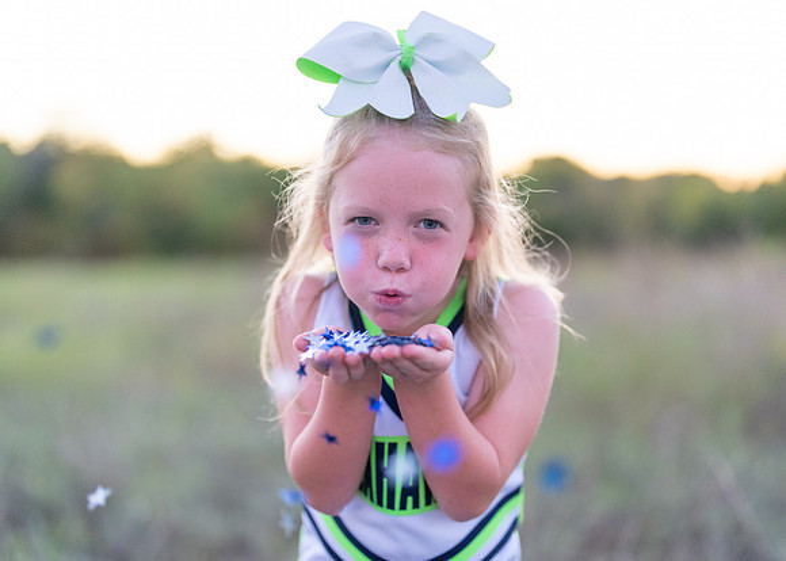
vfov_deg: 24.2
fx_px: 1309
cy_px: 312
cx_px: 406
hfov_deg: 33.4
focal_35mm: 59
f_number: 1.2
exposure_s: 1/1000
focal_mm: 50
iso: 1000
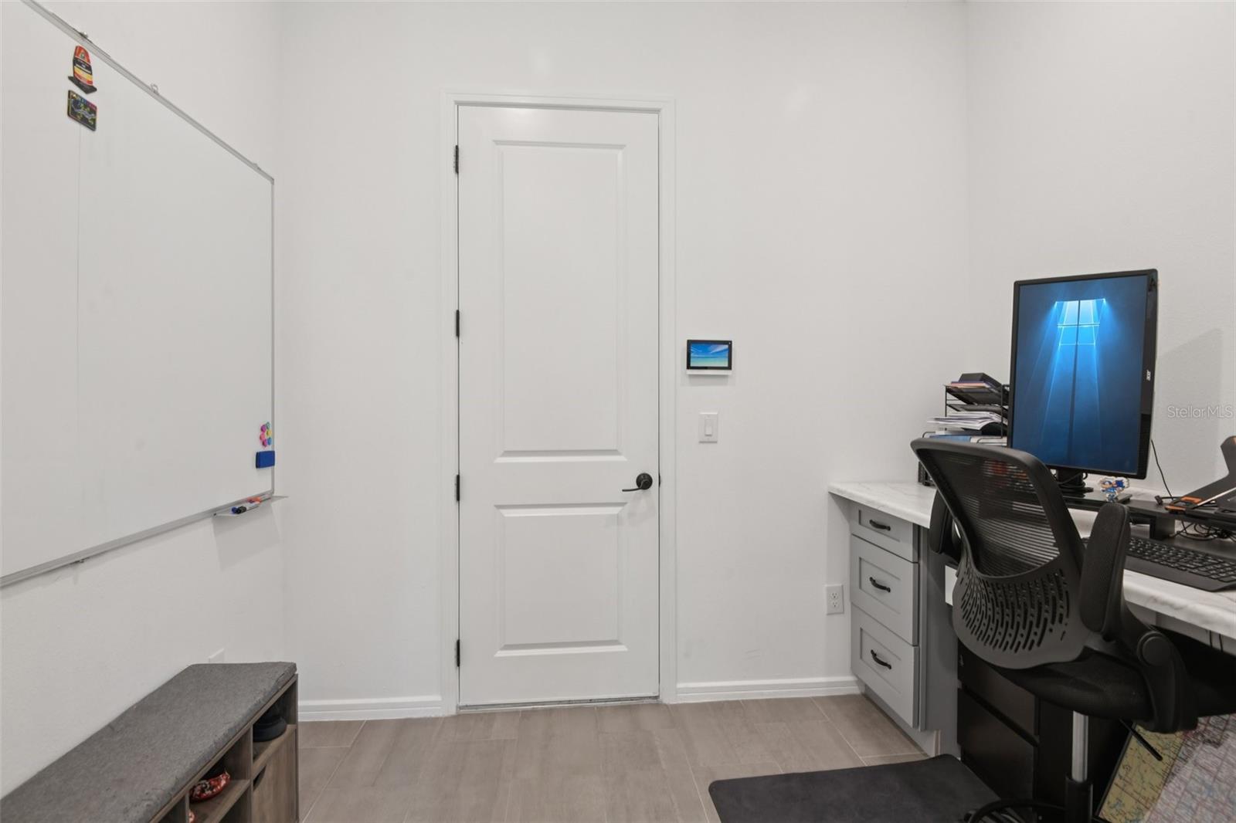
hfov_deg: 96.7
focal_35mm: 16
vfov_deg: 73.7
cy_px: 412
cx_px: 618
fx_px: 549
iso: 400
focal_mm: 16
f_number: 8
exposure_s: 1/15
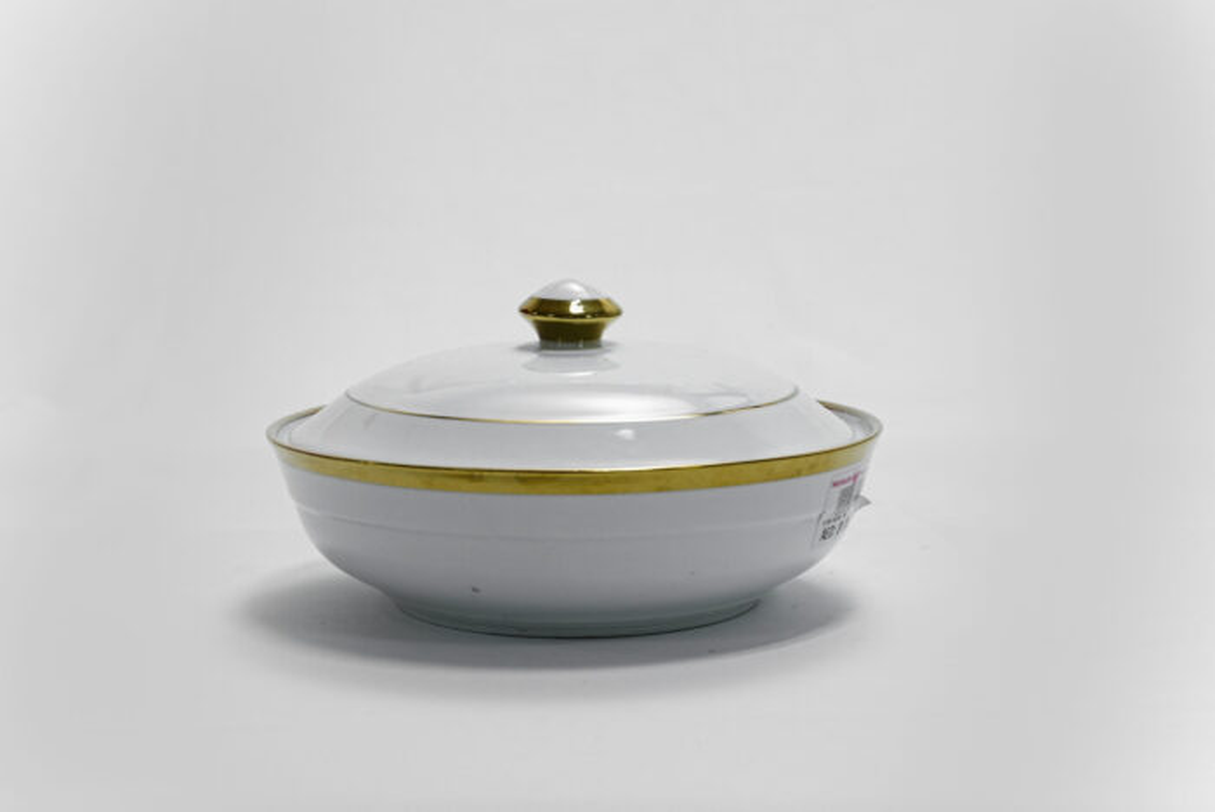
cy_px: 406
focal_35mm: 70
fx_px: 2364
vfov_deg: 19.5
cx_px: 608
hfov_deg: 28.8
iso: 3200
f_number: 13
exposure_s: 1/100
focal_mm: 70
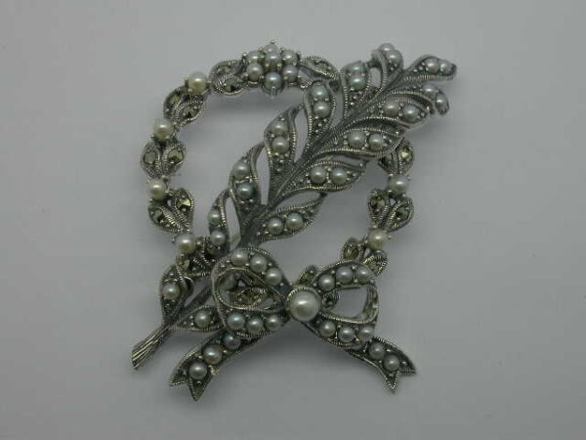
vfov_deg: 17.4
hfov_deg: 23.0
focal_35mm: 85
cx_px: 293
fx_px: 1439
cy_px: 220
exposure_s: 1/31.4
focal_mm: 17.7
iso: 100
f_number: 10.4
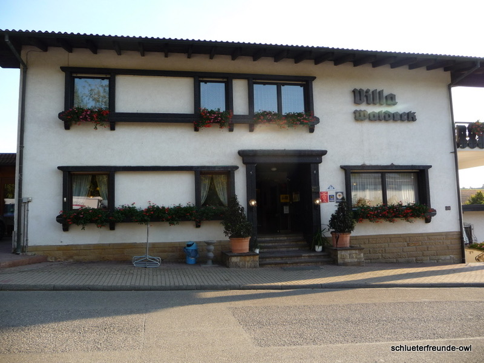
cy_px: 182
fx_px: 391
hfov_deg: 63.4
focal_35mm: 28
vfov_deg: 49.7
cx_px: 242
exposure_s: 1/200
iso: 100
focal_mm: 4.7
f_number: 3.3
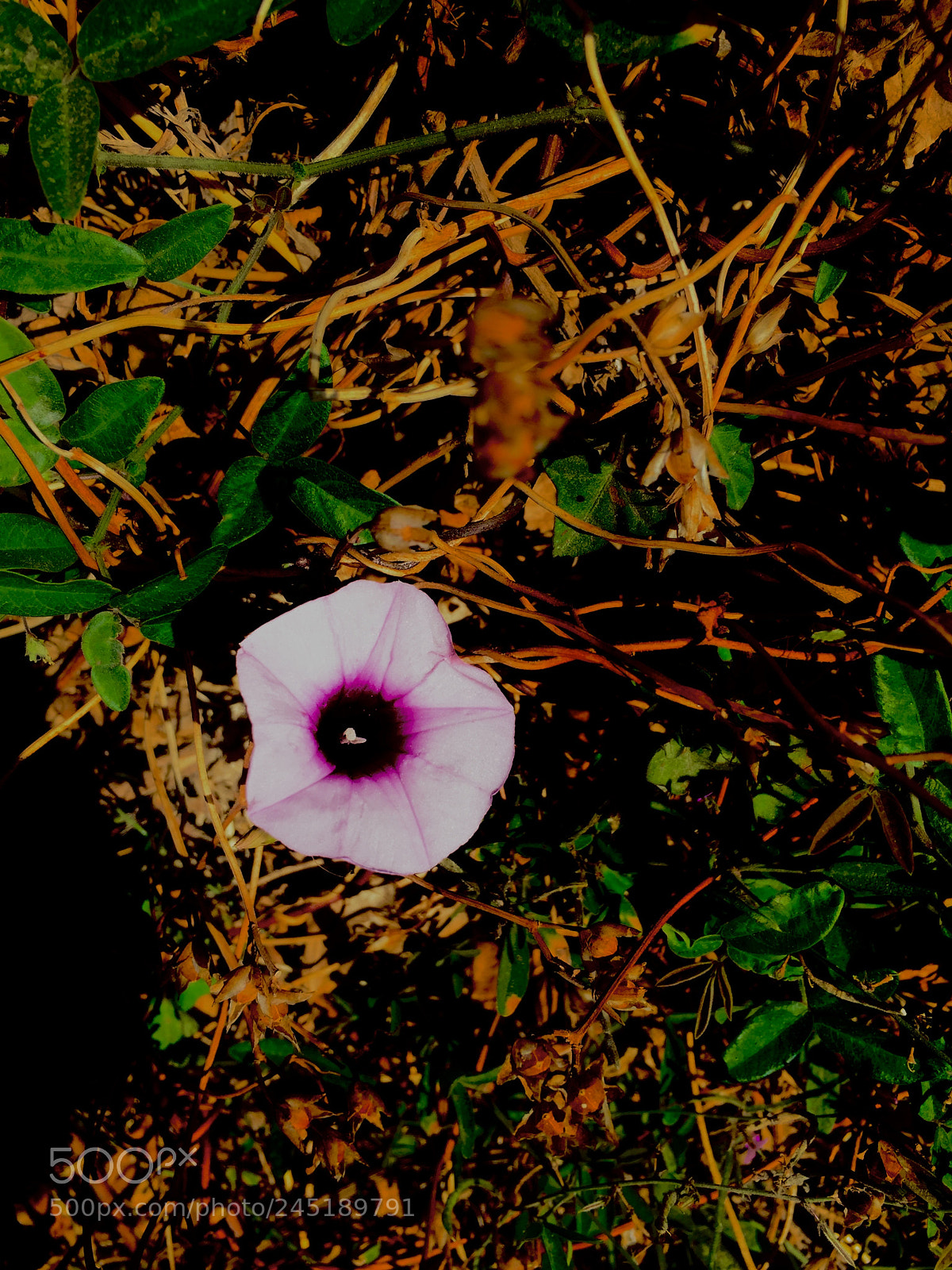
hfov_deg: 48.2
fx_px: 1063
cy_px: 635
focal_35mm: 29
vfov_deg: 61.7
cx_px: 476
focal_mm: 4.15
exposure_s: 1/2083
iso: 32
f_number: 2.2
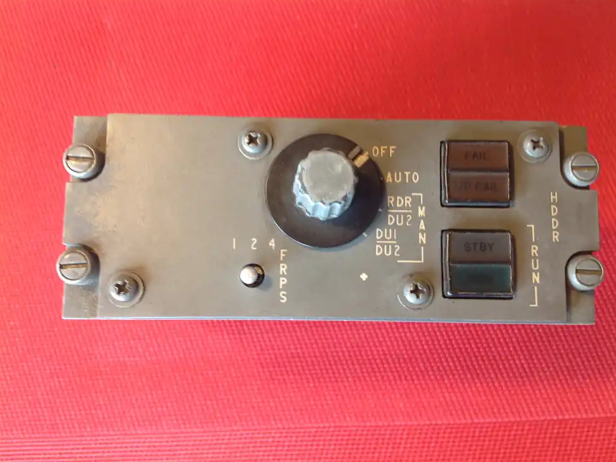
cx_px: 312
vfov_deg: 39.7
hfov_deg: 51.3
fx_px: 641
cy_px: 233
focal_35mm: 36
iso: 100
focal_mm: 4.28
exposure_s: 1/15
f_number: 2.4
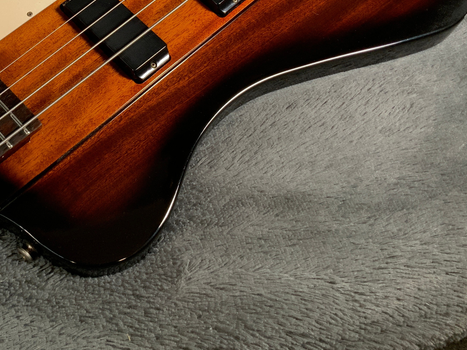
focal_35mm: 54
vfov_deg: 26.3
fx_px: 728
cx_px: 104
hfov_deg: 34.6
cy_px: 44
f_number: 1.8
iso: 64
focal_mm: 3
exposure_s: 1/104
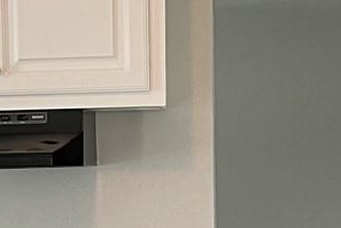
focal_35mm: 174
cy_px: 311
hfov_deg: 11.7
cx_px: 29
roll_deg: +1.5
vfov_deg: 7.8
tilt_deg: -4.5
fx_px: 1648
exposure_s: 1/60
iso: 100
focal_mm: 5.1
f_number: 1.6
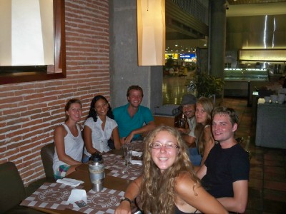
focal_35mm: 35
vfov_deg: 40.7
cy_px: 107
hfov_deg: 52.6
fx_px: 289
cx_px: 143
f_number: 3.1
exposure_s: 1/60
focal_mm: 6.3
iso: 200
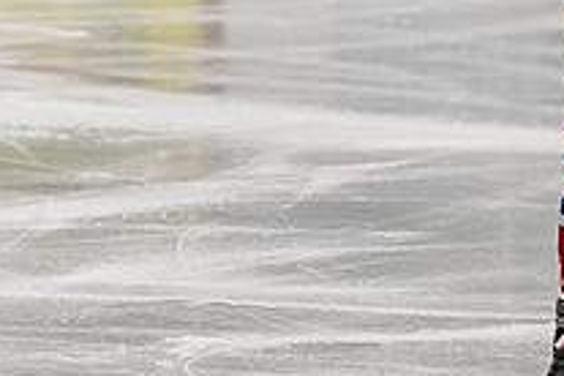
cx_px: 697
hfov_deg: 2.3
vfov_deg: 1.6
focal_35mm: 884
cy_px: -129
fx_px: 13848
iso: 4000
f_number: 4
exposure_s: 1/800
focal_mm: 175
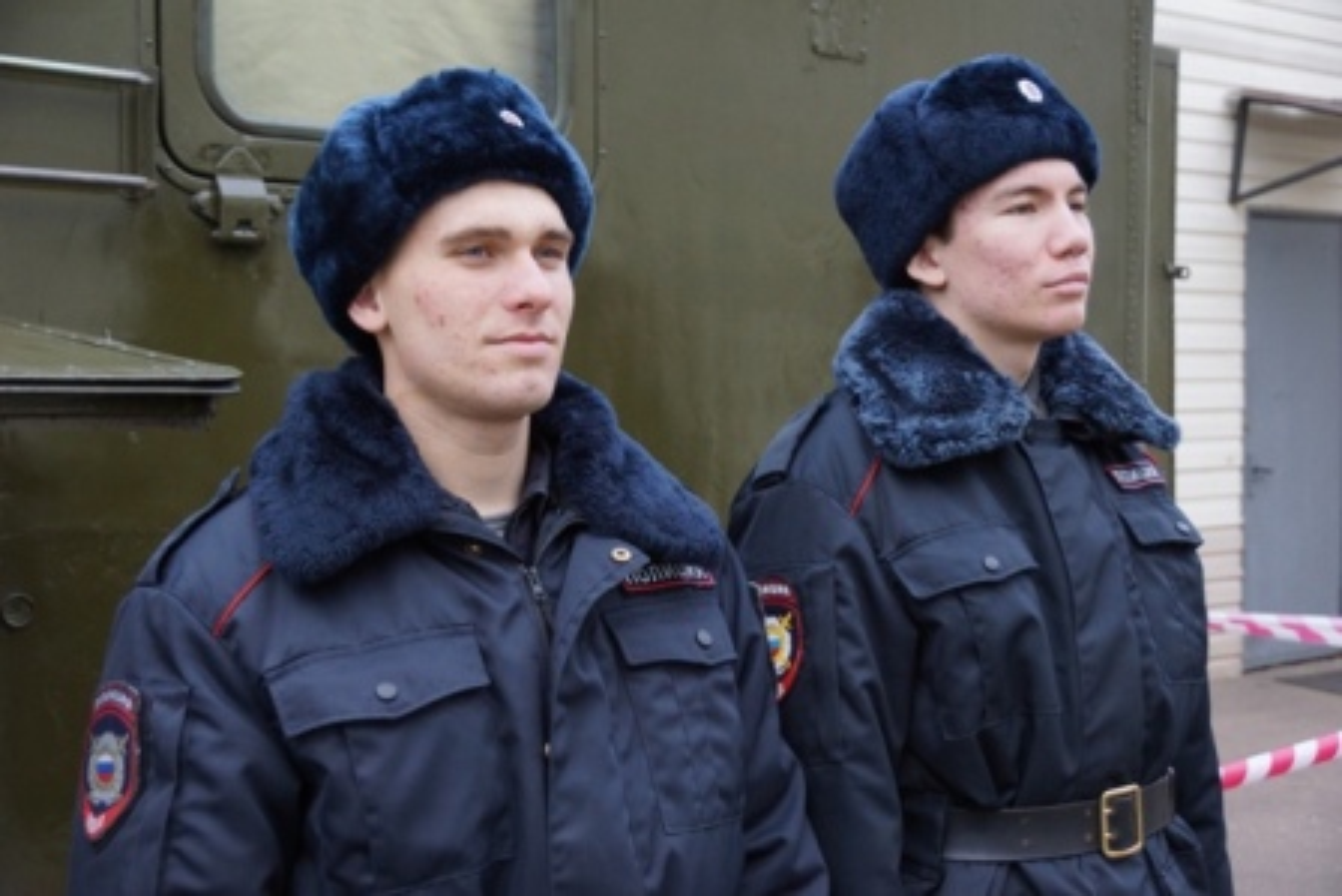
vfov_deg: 25.8
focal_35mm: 52
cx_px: 671
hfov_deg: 37.8
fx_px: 1958
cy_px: 448
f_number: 4.5
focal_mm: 35
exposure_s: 1/250
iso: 640
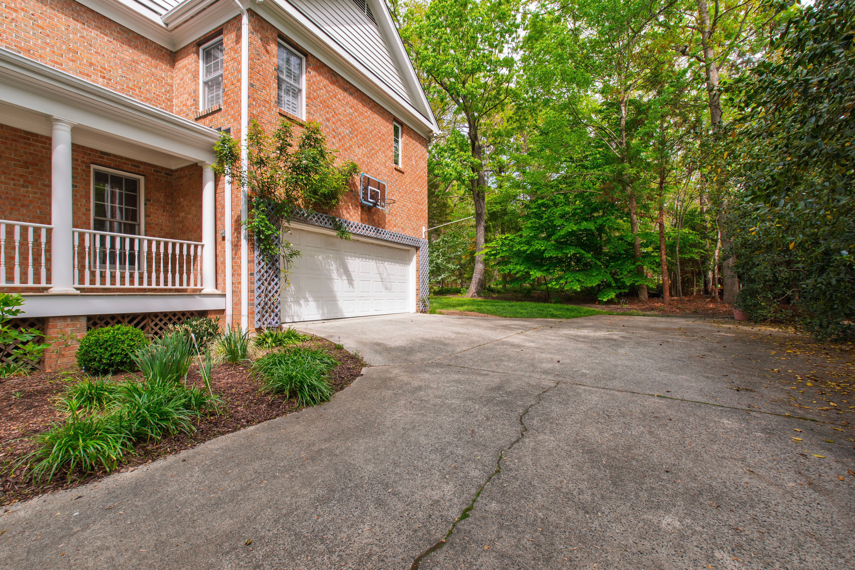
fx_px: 356
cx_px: 428
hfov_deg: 100.4
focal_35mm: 15
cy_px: 285
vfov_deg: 77.3
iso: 100
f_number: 8
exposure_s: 1/60
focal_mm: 10
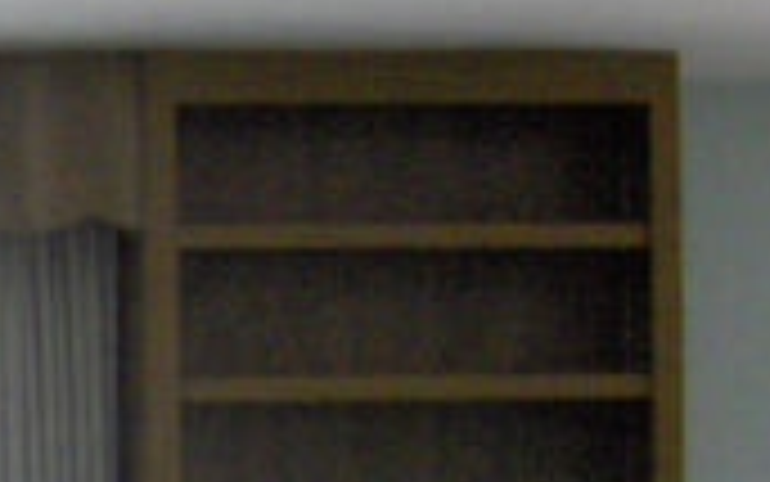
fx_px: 3023
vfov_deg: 8.8
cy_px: 851
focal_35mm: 144
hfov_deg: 13.0
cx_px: -653
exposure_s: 1/71.5
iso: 200
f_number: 2.8
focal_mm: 7.5
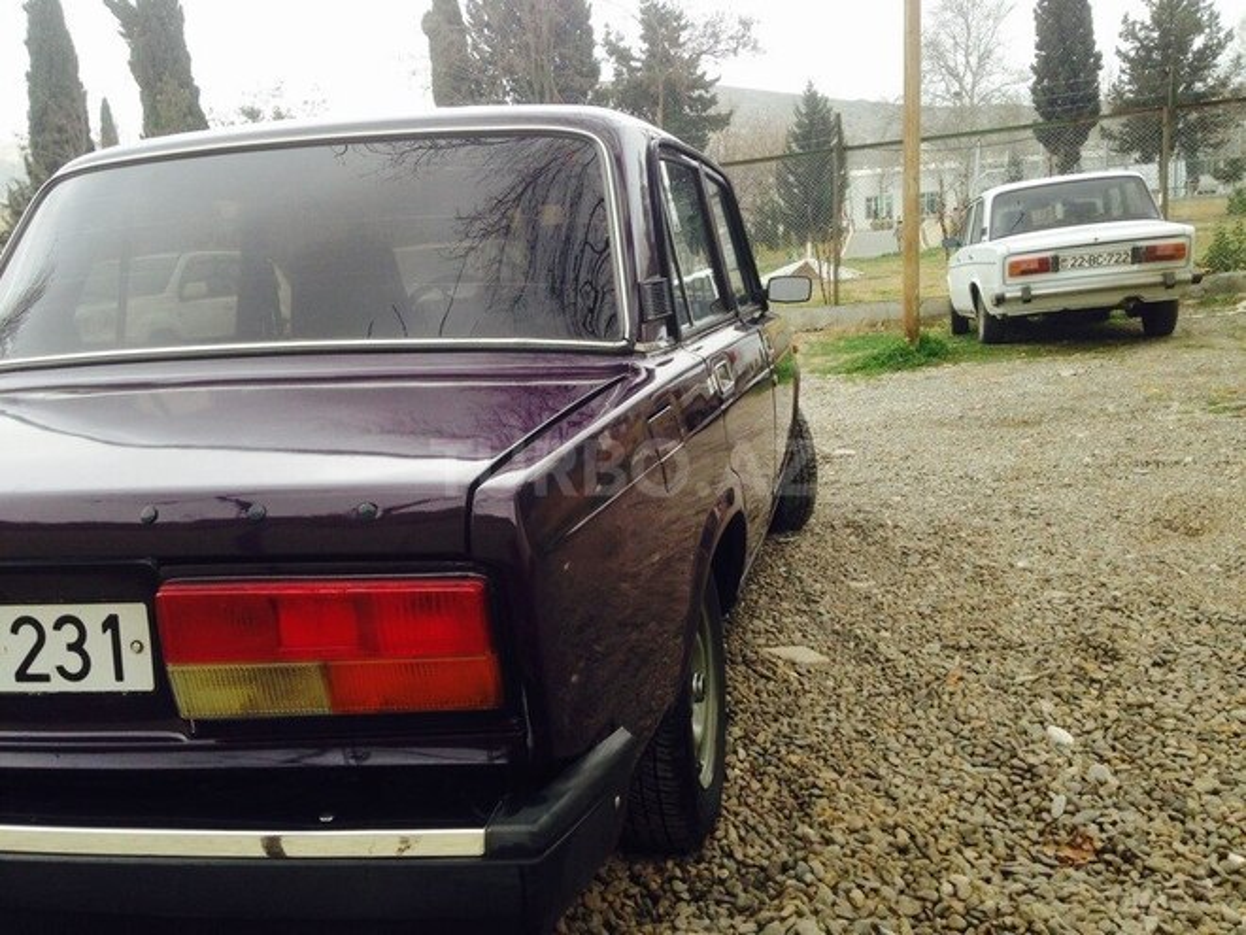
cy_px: 468
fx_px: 1188
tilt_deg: -8.8
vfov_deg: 42.9
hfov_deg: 55.4
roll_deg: +1.0
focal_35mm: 33
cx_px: 623
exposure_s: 1/120
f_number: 2.4
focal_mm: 4.12
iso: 50
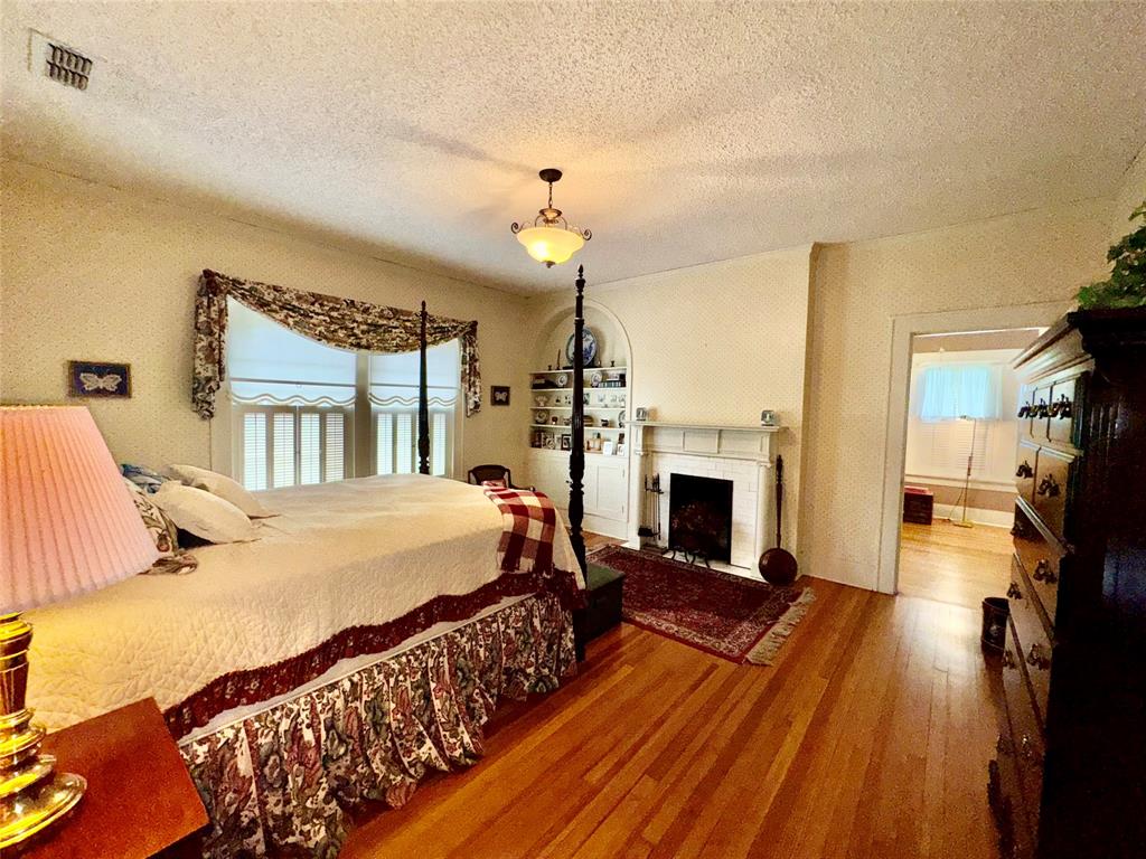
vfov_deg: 85.7
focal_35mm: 14
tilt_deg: -4.4
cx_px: 573
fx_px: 463
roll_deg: -1.6
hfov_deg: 102.1
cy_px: 430
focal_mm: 2.22
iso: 50
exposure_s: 1/122
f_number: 2.2
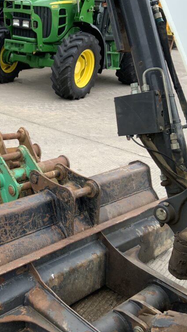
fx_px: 379
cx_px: 7
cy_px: 163
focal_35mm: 43
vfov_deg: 47.4
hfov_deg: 26.4
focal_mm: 3
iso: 16
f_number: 1.8
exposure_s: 1/728
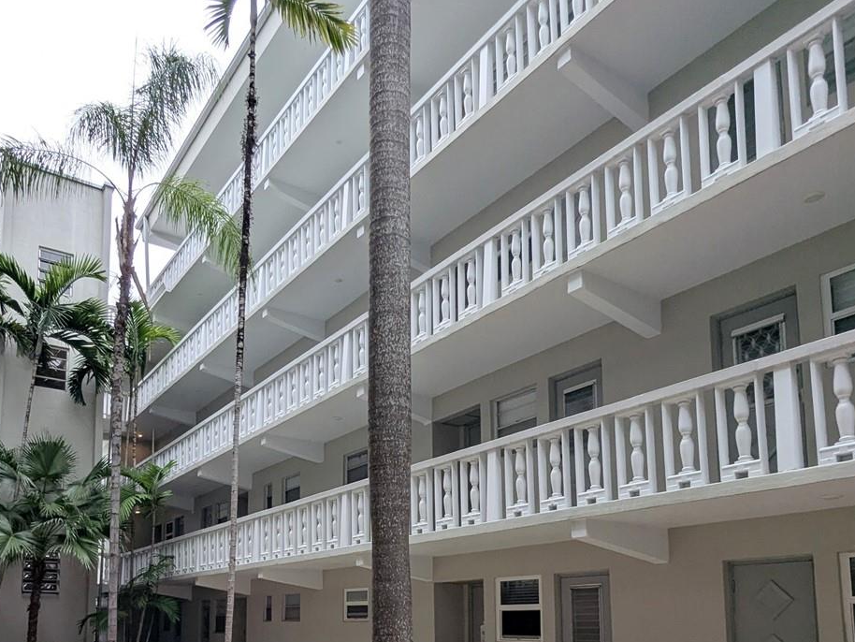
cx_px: 330
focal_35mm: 28
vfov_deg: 46.2
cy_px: 544
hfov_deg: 62.7
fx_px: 692
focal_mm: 2.35
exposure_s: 1/460
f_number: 2.2
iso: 47
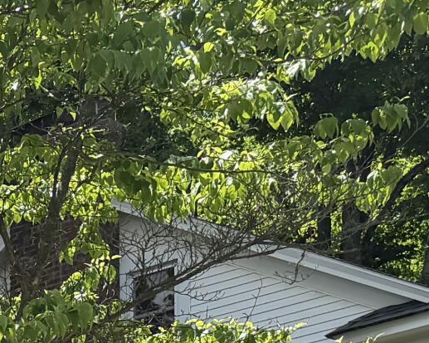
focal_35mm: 136
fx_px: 1726
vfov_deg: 10.0
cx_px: -567
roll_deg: -0.1
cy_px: 813
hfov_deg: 11.8
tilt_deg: +2.2
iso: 100
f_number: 1.78
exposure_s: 1/3145
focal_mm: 6.76
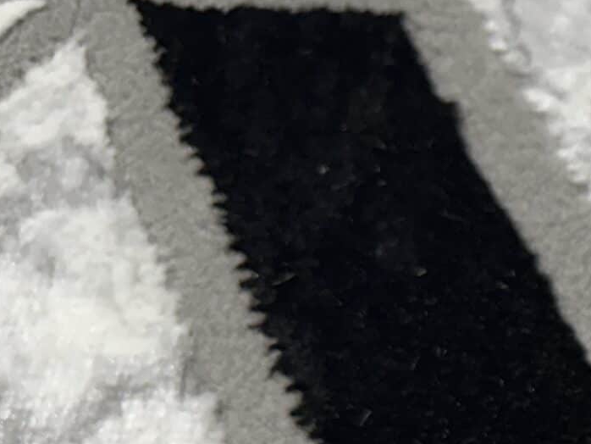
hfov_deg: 18.3
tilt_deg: -60.3
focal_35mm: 88
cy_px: 486
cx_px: 1010
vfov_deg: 16.3
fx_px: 1503
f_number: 1.78
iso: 100
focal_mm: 6.86
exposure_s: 1/120
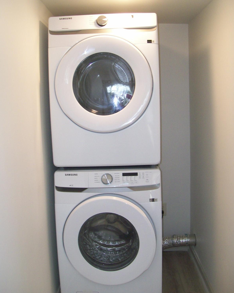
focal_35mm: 38
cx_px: 117
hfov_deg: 39.2
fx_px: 329
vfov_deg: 47.9
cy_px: 140
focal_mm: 6
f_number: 2.7
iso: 140
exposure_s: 1/64
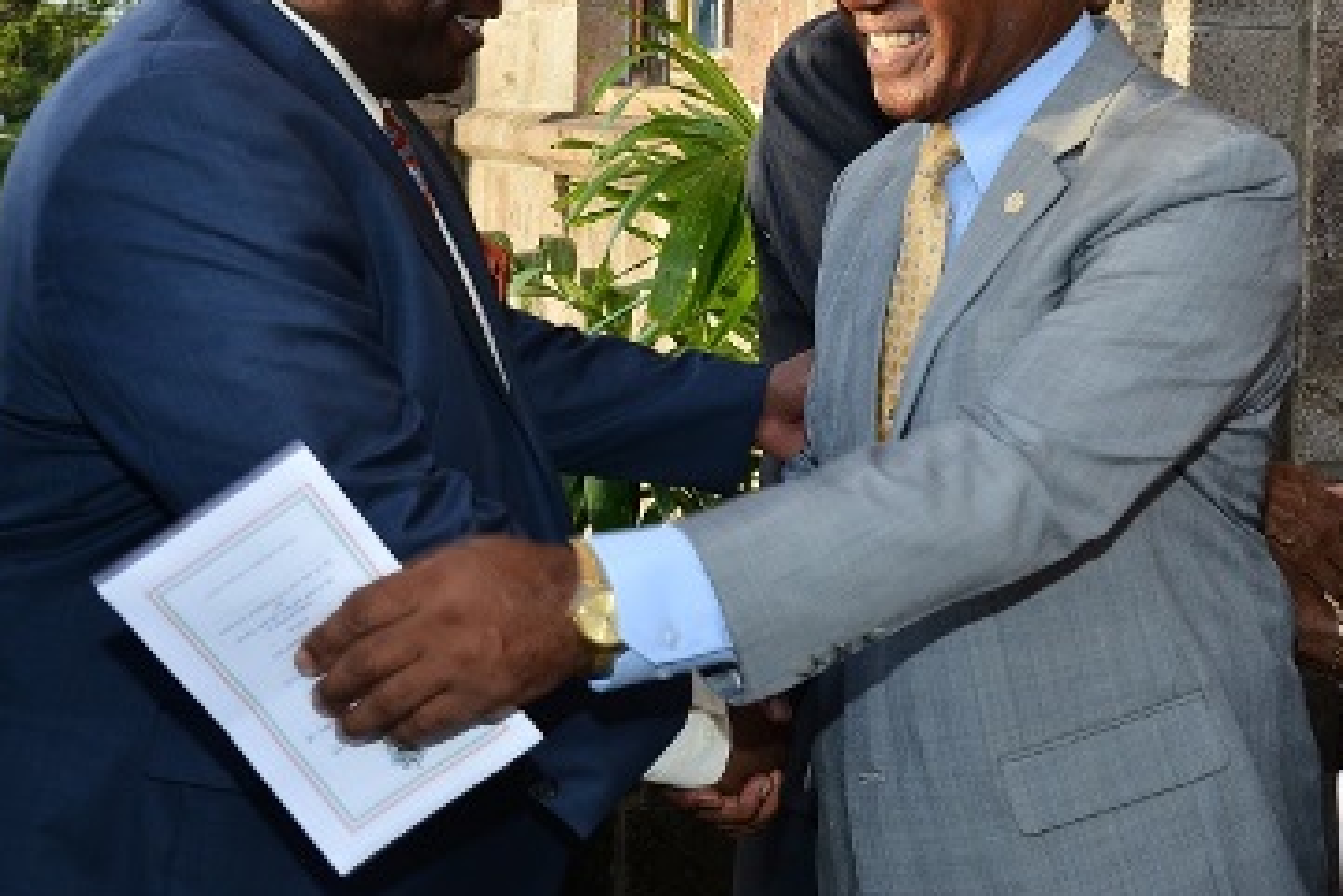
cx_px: 1042
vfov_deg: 21.7
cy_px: 188
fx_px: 2314
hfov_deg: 31.7
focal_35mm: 62
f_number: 5.6
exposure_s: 1/125
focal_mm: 35
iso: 200
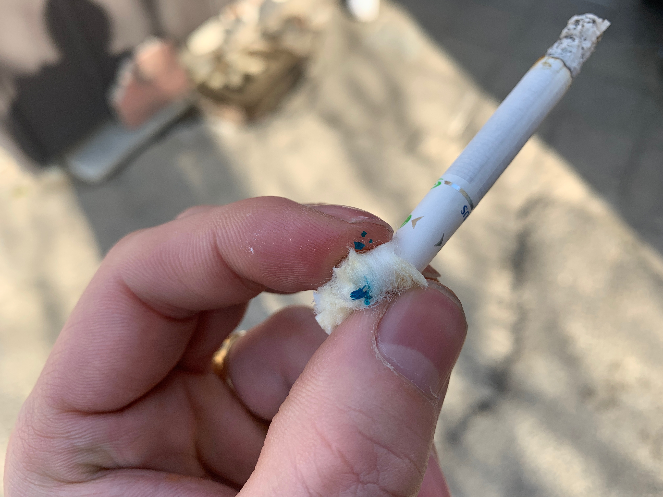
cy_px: 248
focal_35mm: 26
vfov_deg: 53.1
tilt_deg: -53.6
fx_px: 498
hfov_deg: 67.3
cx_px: 332
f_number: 1.8
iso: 25
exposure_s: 1/448
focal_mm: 4.25
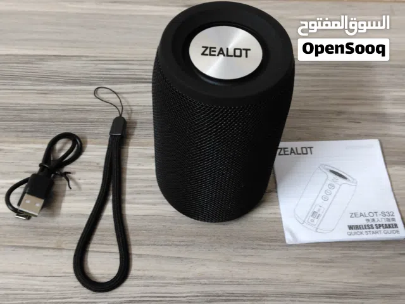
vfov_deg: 32.2
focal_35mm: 45
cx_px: 202
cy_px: 152
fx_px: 526
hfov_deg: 42.1
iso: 500
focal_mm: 4.05
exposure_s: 1/15
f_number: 1.8
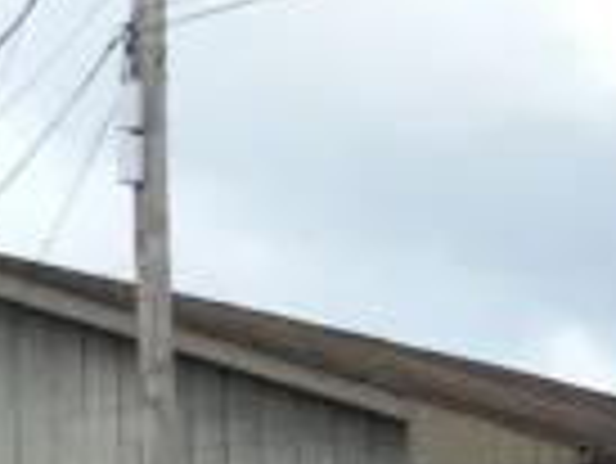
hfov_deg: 11.2
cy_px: 851
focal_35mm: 170
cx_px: 888
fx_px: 3028
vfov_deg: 8.4
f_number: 3.3
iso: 100
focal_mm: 6.2
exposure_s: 1/500
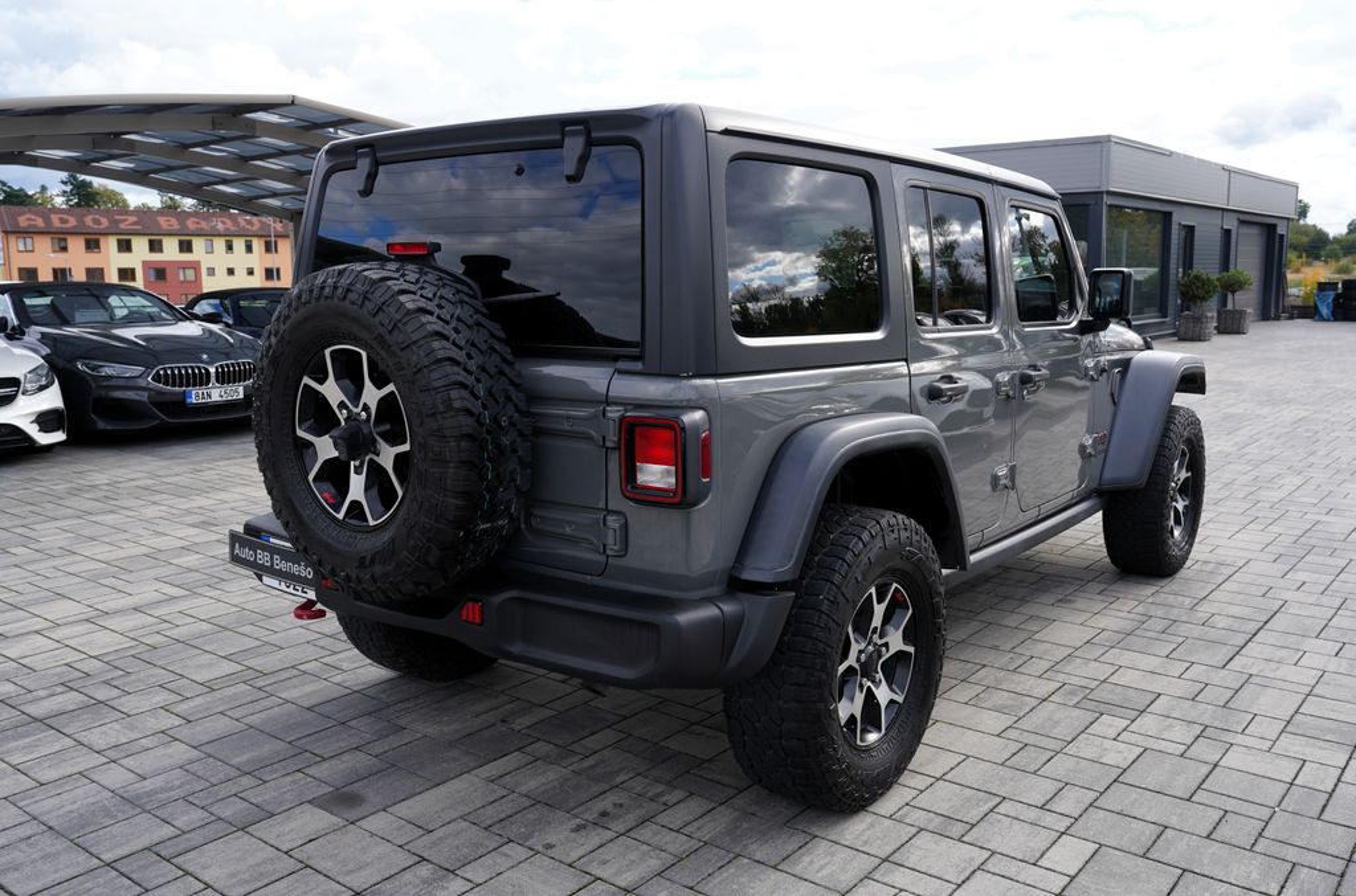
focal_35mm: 30
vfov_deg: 43.4
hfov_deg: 62.1
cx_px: 678
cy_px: 448
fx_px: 1127
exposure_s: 1/200
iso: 200
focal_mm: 30
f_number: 7.1
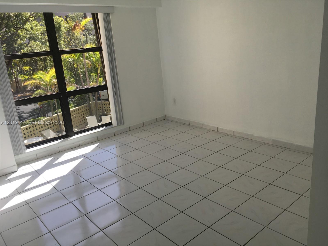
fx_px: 275
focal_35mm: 29
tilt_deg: -18.0
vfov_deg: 48.2
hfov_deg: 61.7
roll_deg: +5.0
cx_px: 164
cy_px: 123
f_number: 2.2
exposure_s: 1/420
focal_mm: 4.15
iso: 25
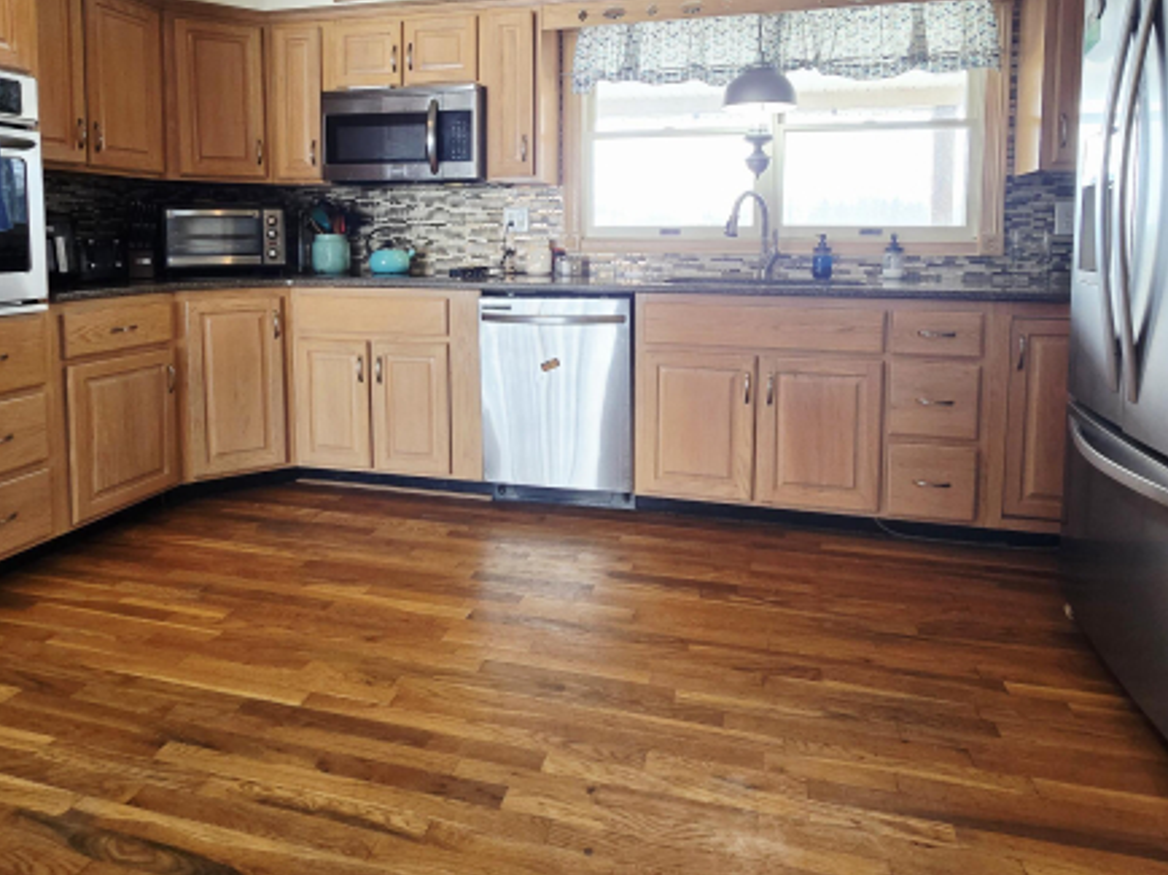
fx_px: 674
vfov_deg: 64.4
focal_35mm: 20
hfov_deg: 81.8
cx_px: 585
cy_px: 299
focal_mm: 2.2
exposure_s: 1/60.2
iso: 160
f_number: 2.2
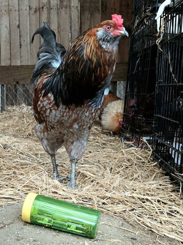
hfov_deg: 58.8
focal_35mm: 23
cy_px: 122
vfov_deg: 73.9
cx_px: 92
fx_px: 162
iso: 200
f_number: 1.8
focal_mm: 5.4
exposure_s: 1/182
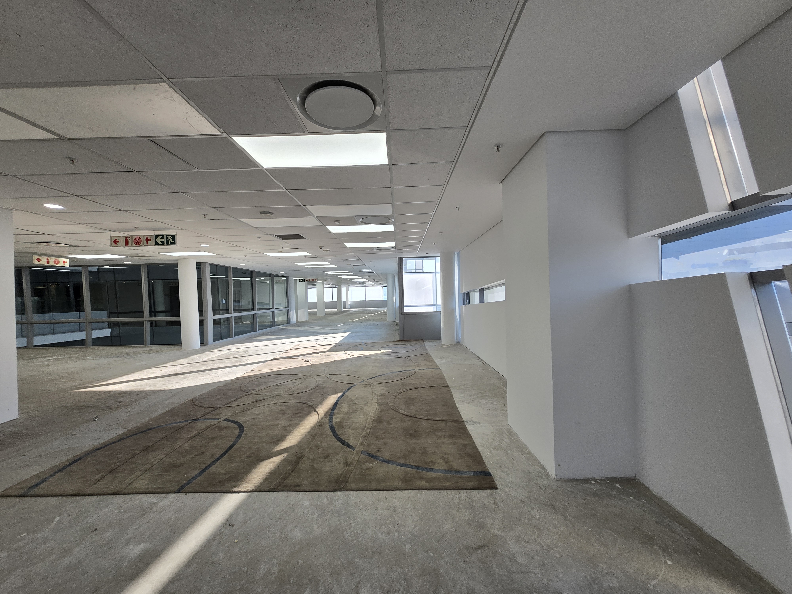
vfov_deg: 89.9
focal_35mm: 13
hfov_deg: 106.2
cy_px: 297
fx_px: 297
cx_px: 396
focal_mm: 1.7
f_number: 2.2
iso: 25
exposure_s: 1/50
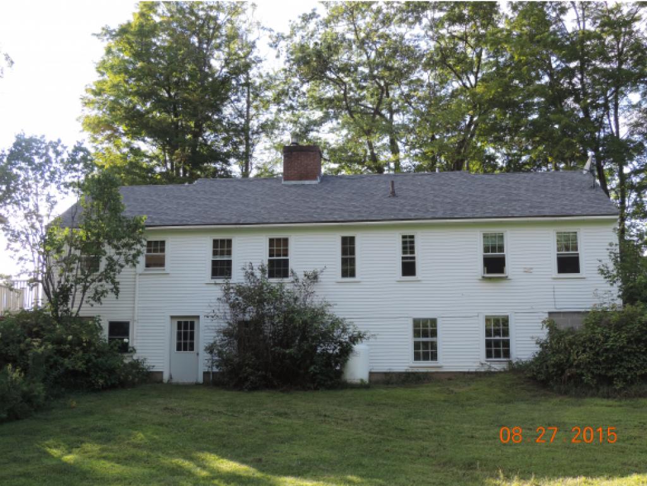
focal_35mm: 43
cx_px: 324
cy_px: 243
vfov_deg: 33.6
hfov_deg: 43.8
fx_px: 804
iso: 80
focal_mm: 7.6
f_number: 3.4
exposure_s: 1/160
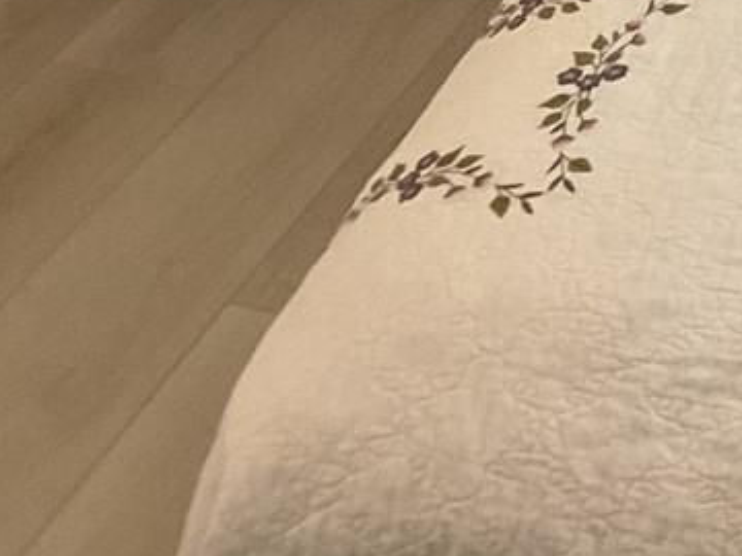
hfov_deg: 14.4
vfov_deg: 10.9
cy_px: -377
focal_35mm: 129
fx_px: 2765
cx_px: 1047
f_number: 1.8
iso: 160
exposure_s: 1/60
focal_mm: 3
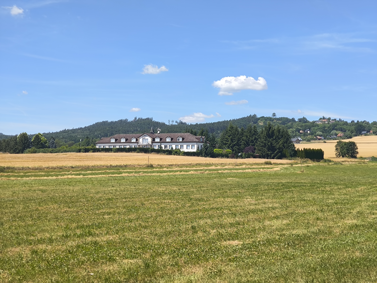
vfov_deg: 29.1
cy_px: 142
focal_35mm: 50
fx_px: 545
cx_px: 188
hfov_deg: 38.2
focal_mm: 7.1
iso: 50
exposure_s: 1/735
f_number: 1.9
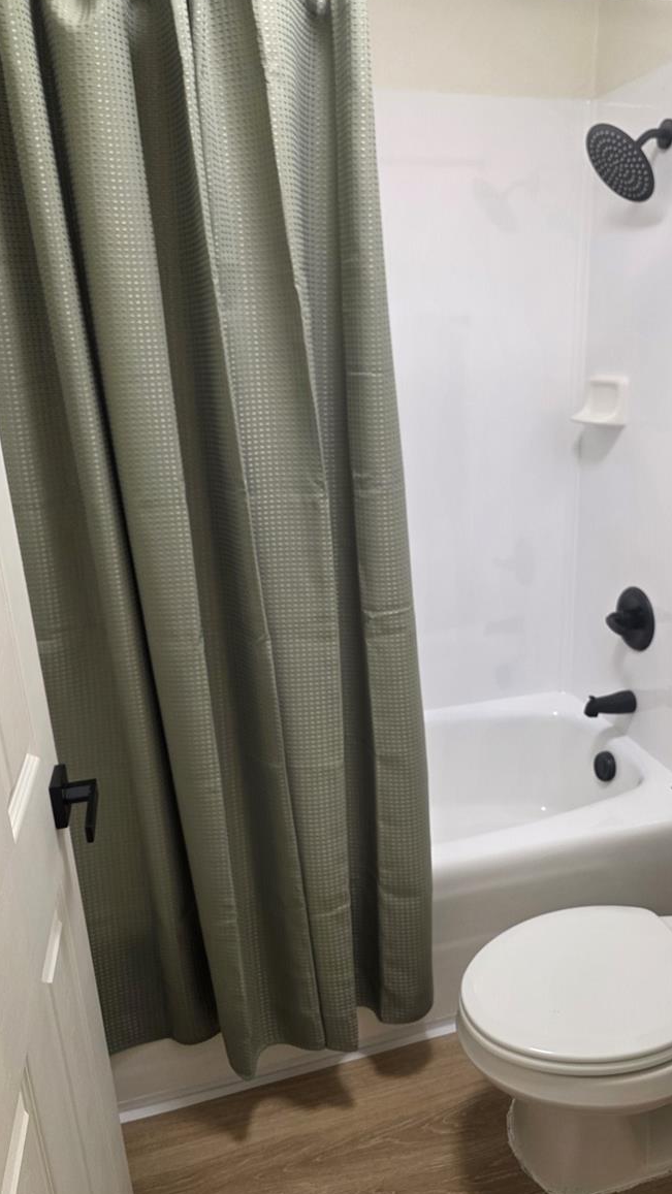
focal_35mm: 26
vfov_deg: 71.9
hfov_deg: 44.1
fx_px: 823
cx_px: 411
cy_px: 605
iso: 160
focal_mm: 6.3
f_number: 1.7
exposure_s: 1/120
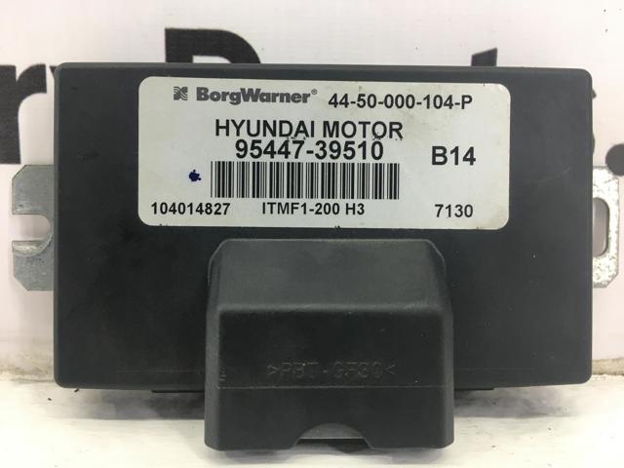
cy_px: 234
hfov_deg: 61.7
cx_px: 312
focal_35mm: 29
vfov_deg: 48.2
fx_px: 523
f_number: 2.2
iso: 40
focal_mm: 4.15
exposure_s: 1/33
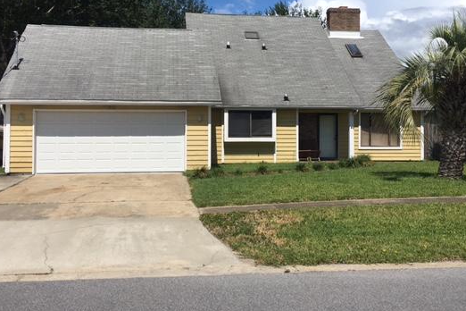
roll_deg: -0.9
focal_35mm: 37
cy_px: 121
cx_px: 232
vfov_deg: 35.8
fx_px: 479
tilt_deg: +2.3
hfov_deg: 51.9
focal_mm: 4.15
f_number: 2.2
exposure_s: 1/3663
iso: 25
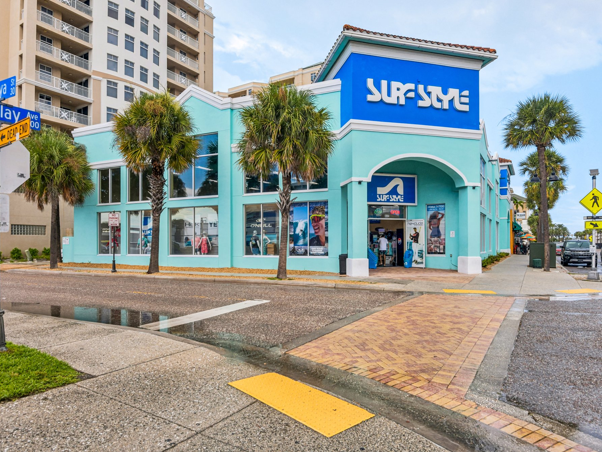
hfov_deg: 78.9
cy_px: 226
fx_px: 365
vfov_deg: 63.5
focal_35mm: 21
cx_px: 318
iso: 400
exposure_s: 1/800
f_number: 8
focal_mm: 19
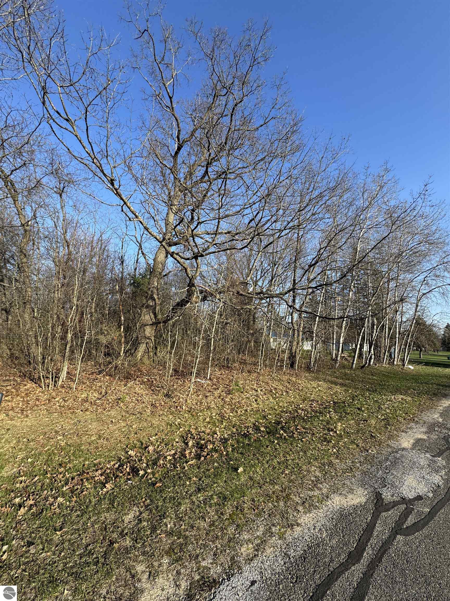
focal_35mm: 14
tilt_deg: +8.8
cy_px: 300
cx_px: 225
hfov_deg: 85.7
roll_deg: -3.5
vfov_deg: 102.1
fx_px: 243
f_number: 2.2
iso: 50
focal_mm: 2.22
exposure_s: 1/831
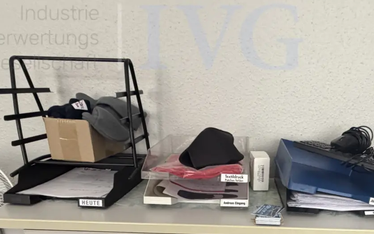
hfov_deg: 55.8
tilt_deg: -24.7
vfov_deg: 32.5
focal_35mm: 34
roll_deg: -0.9
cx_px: 240
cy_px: 261
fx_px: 347
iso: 320
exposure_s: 1/71
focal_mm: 2.22
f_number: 2.2
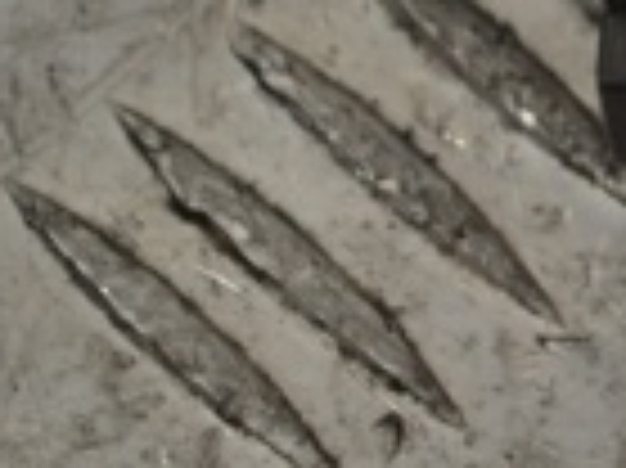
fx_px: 6581
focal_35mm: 364
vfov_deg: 4.1
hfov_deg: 5.3
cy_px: -122
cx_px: 1387
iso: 360
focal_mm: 55
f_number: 5.6
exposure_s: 1/125
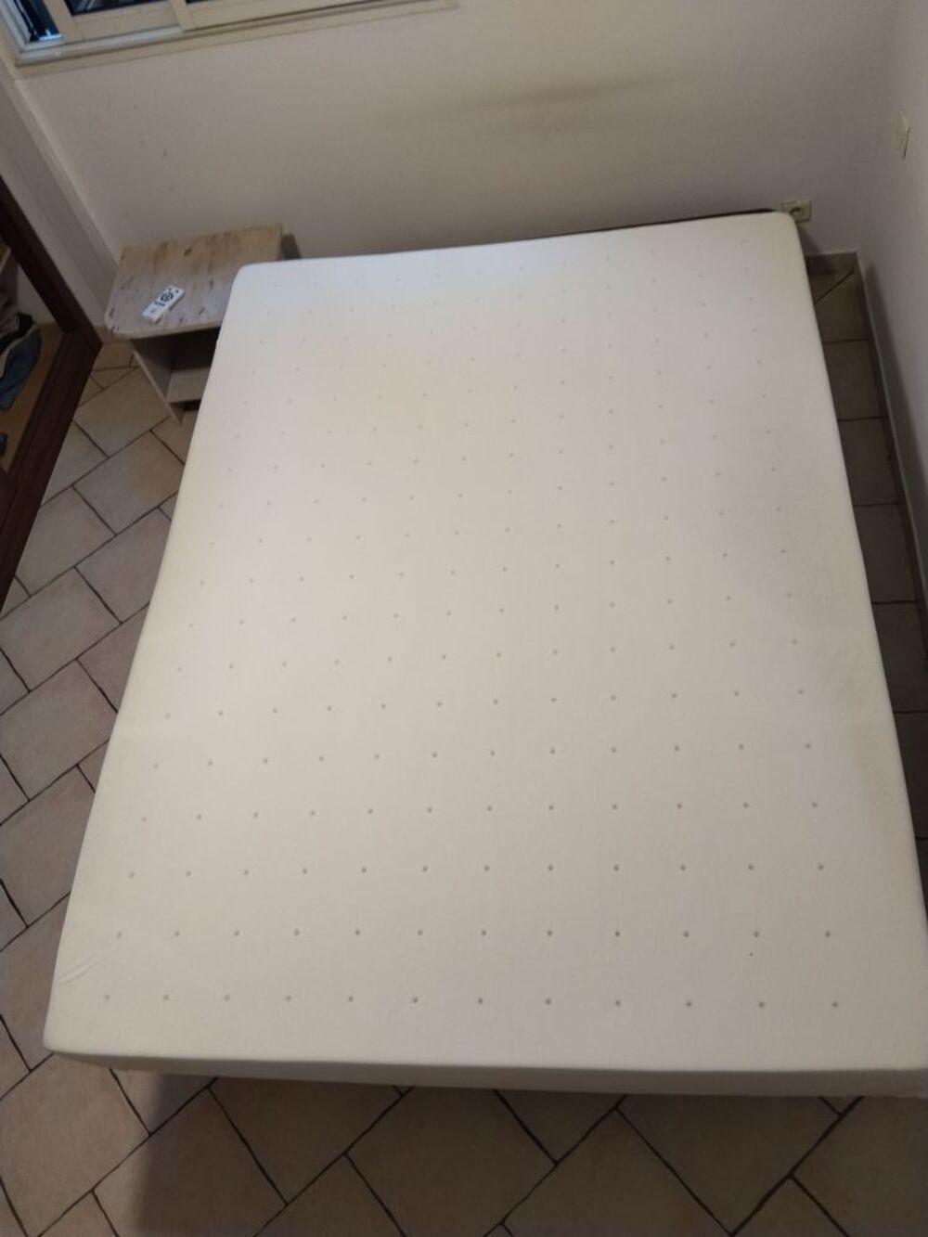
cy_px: 618
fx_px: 1036
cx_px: 464
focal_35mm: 29
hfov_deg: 48.2
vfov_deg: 61.7
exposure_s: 1/33.3
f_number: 1.8
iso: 320
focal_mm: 3.96
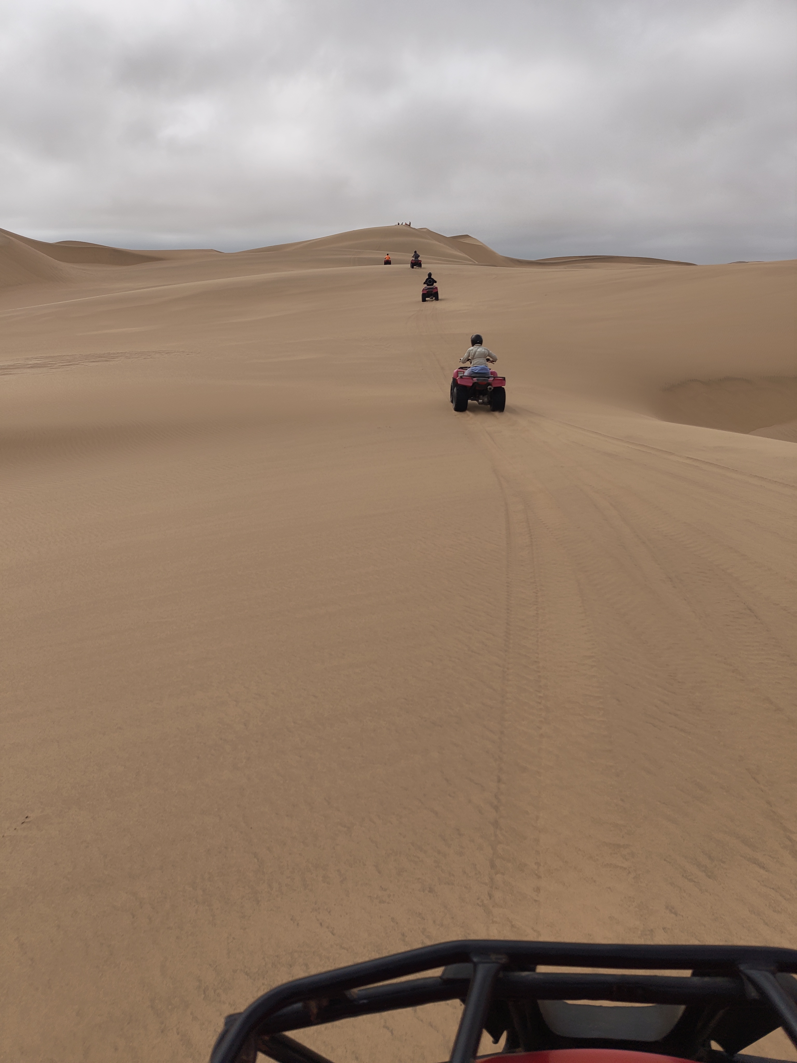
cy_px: 532
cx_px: 398
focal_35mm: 24
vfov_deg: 71.6
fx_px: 737
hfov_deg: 56.8
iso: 50
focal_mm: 5.56
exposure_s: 1/1263
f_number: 1.88
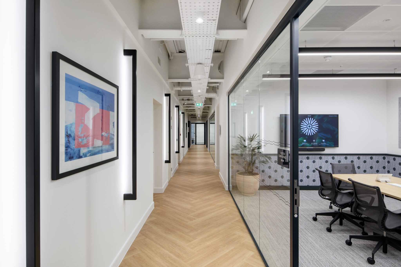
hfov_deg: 86.9
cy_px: 134
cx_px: 200
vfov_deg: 64.5
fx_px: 212
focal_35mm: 19
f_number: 10
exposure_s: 1/5
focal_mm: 19
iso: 160
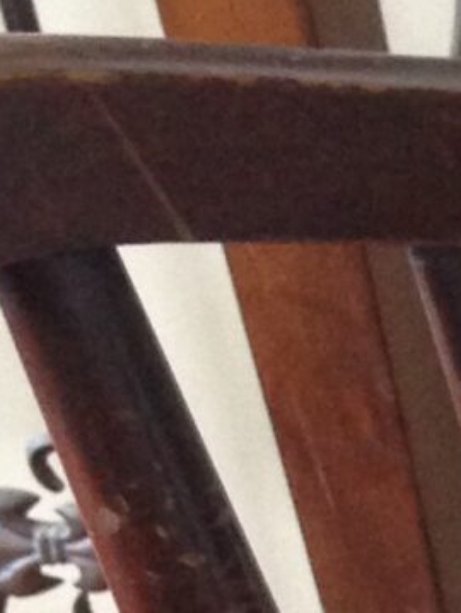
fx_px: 4165
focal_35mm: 235
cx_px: 1542
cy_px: 968
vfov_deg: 8.2
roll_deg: -1.3
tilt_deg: -32.3
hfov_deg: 5.8
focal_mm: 4.12
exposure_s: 1/20
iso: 200
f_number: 2.4
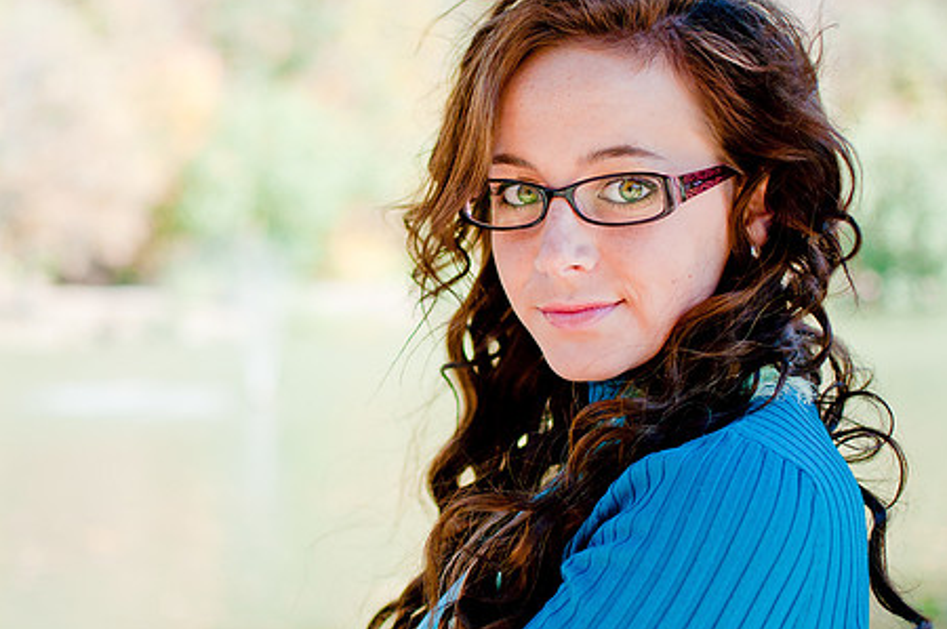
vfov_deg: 20.1
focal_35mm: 68
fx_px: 1777
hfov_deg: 29.8
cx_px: 406
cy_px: 296
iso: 200
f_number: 1.8
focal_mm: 35
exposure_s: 1/2500
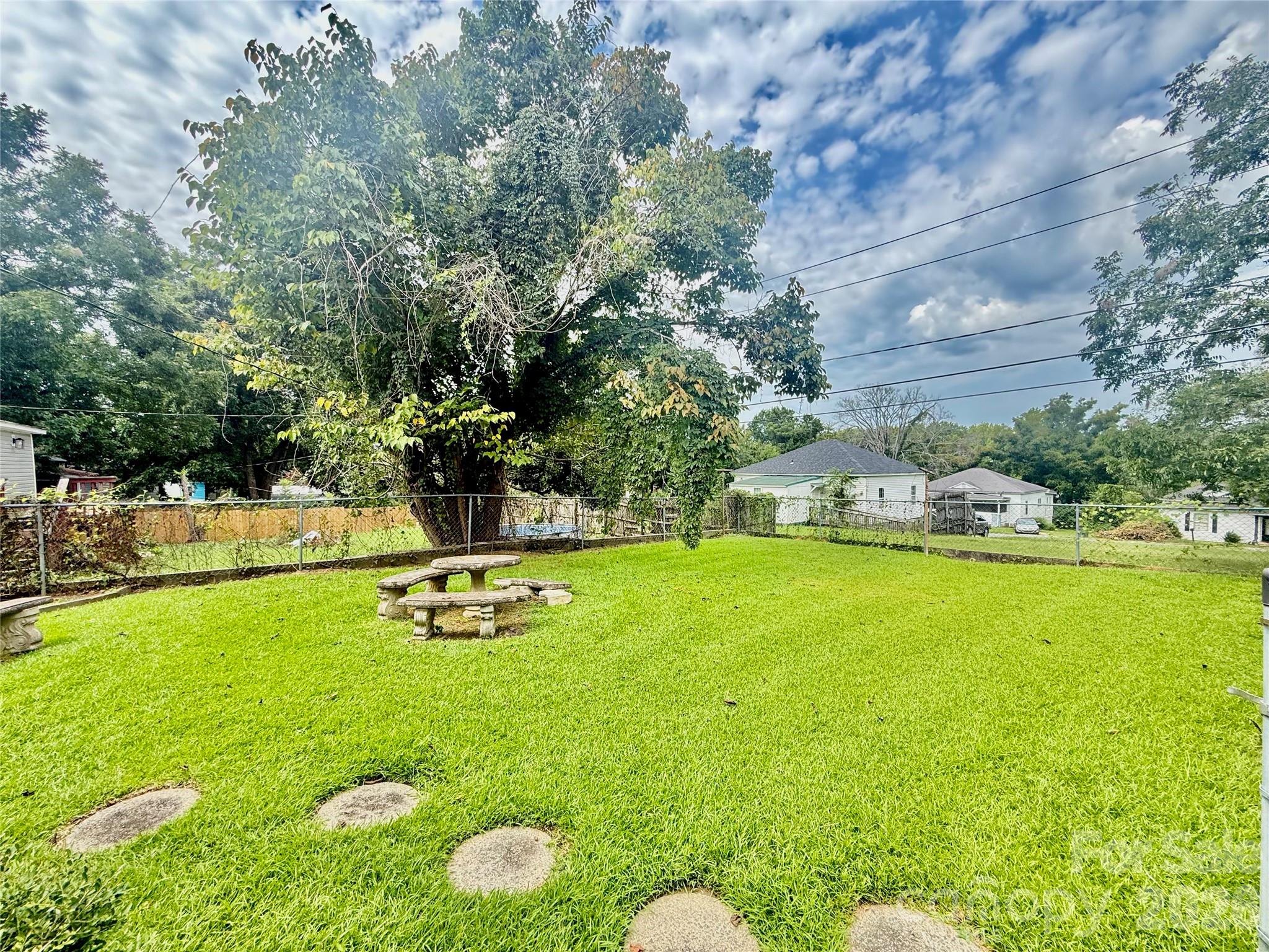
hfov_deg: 102.1
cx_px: 634
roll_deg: +0.3
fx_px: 513
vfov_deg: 85.7
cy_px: 476
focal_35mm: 14
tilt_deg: -1.2
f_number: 2.2
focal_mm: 2.22
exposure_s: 1/427
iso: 64
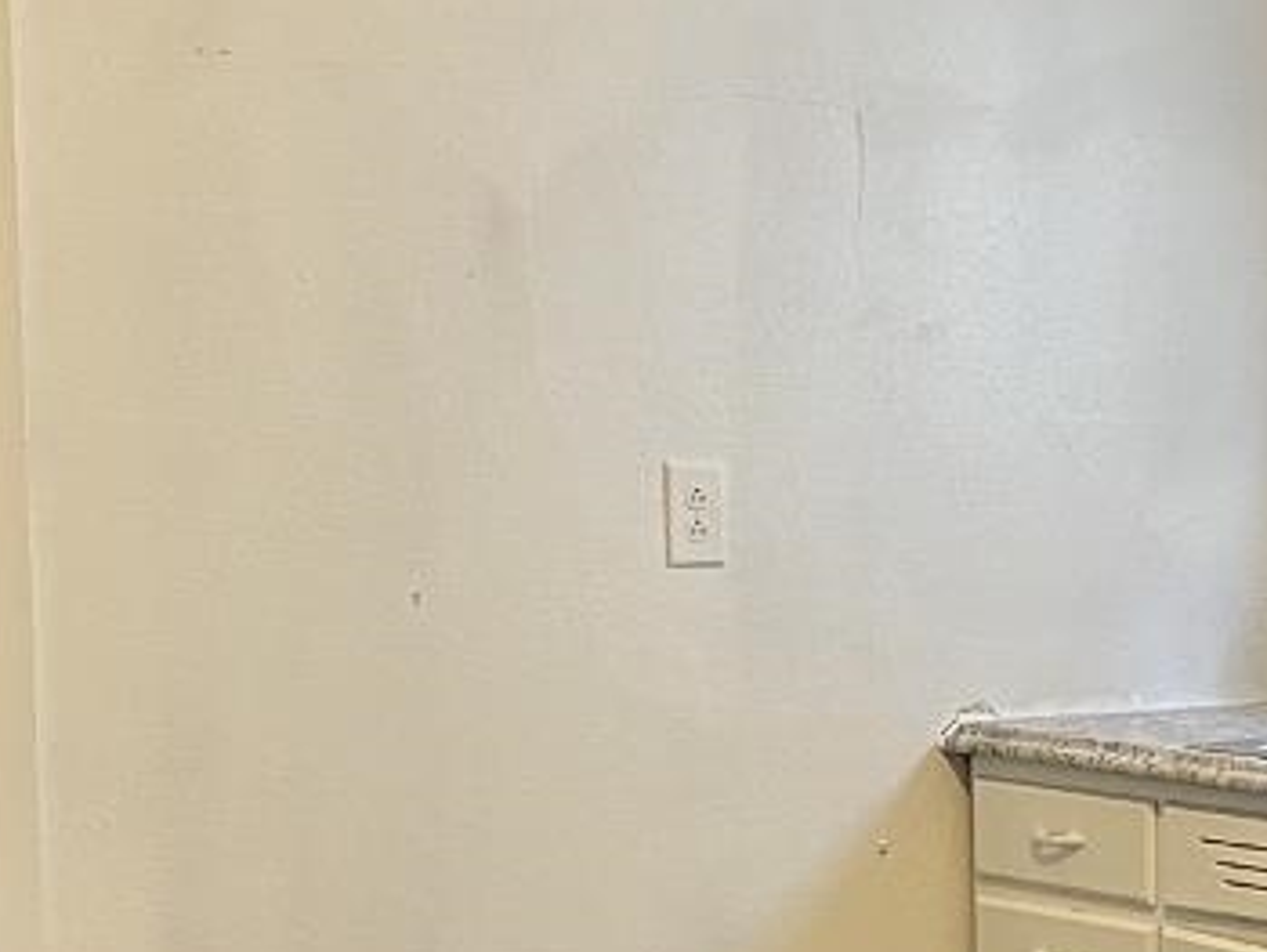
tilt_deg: -5.7
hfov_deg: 20.0
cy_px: 771
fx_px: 3480
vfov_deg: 15.5
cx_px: 1274
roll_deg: +0.5
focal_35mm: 95
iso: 320
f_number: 1.5
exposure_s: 1/60
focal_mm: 5.7
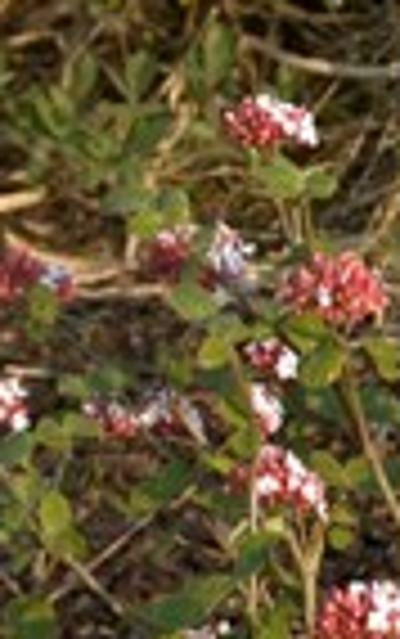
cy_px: 1078
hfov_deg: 4.3
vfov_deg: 6.7
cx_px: 346
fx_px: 5326
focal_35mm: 306
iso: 200
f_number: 7.1
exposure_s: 1/200
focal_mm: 38
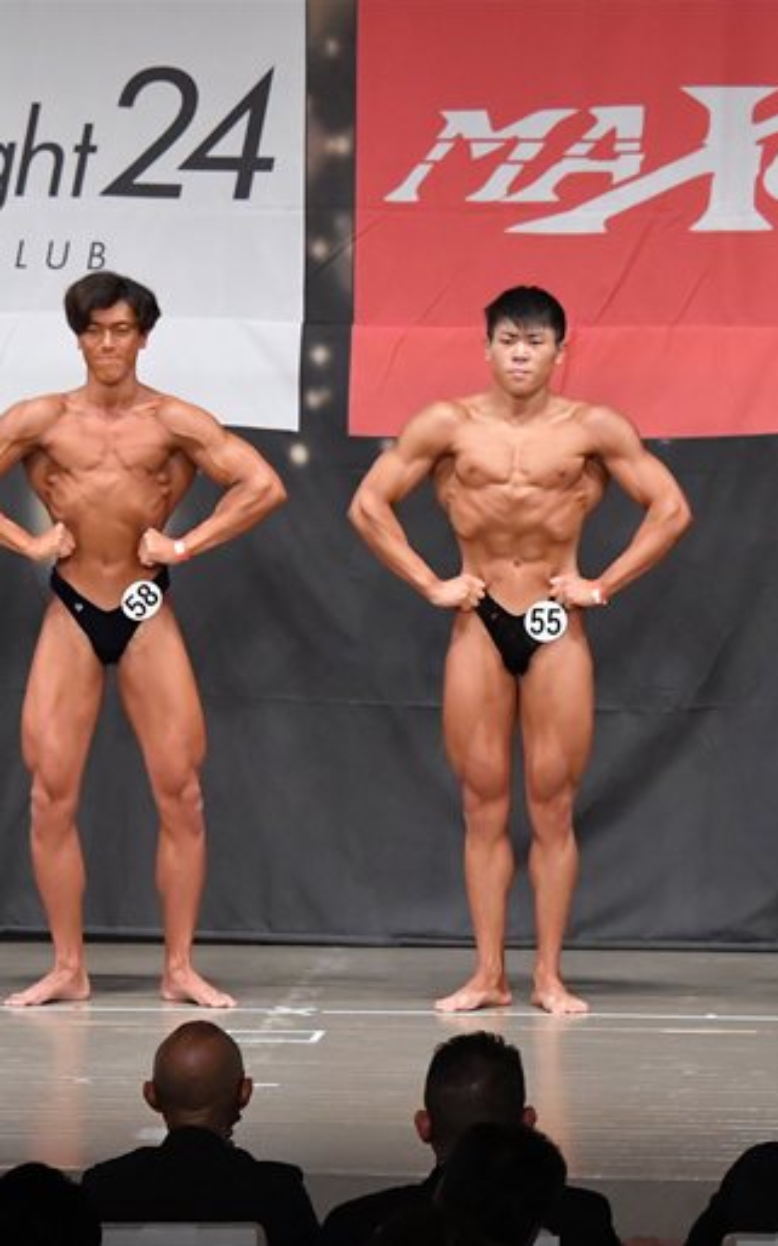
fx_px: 7671
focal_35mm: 226
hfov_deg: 5.8
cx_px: 338
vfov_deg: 9.3
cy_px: 623
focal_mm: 98
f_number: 5.6
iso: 6400
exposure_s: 1/400
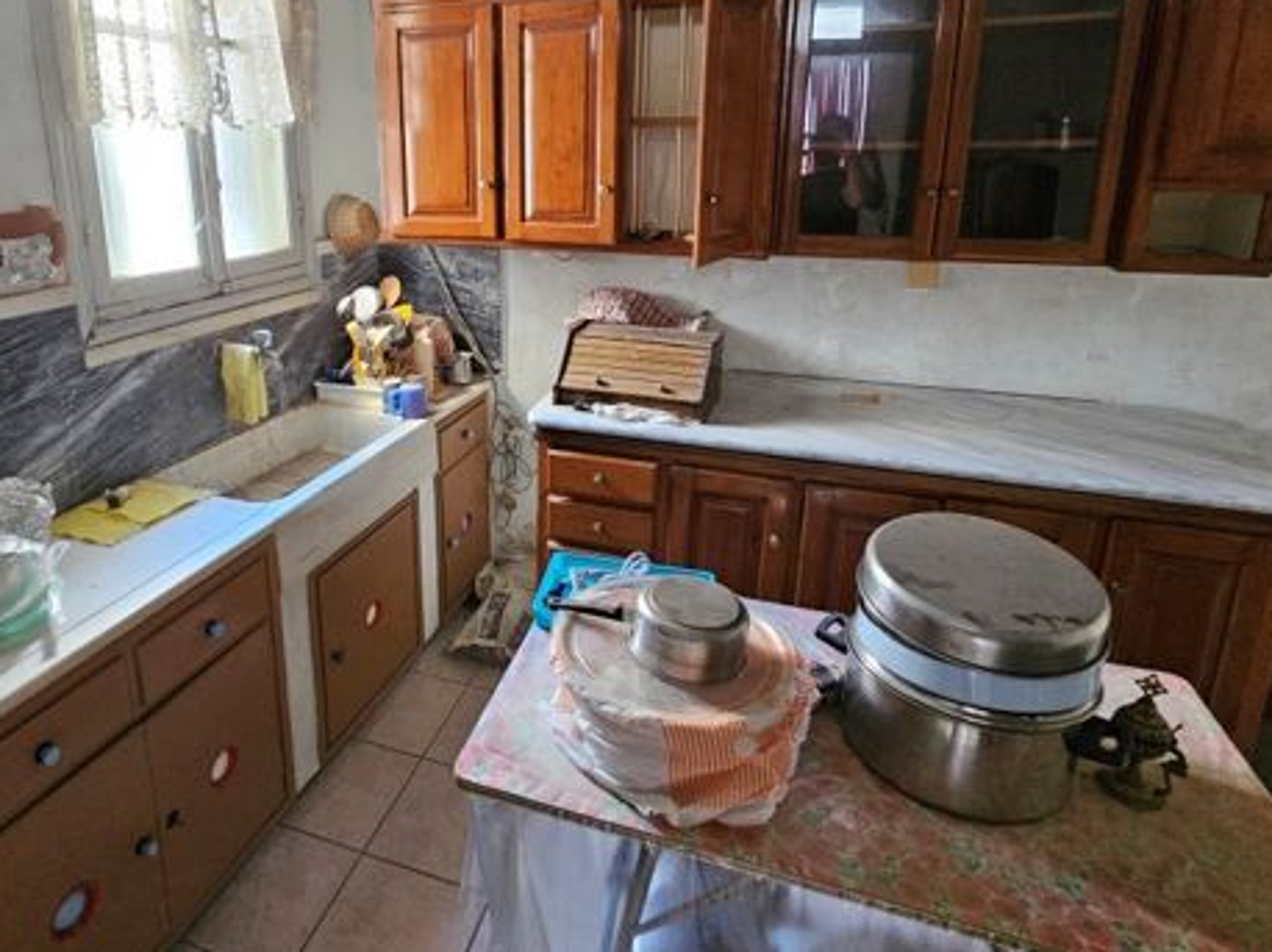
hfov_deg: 80.8
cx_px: 507
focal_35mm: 20
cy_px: 344
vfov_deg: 64.7
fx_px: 735
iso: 640
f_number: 2.2
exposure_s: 1/25
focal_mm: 2.2
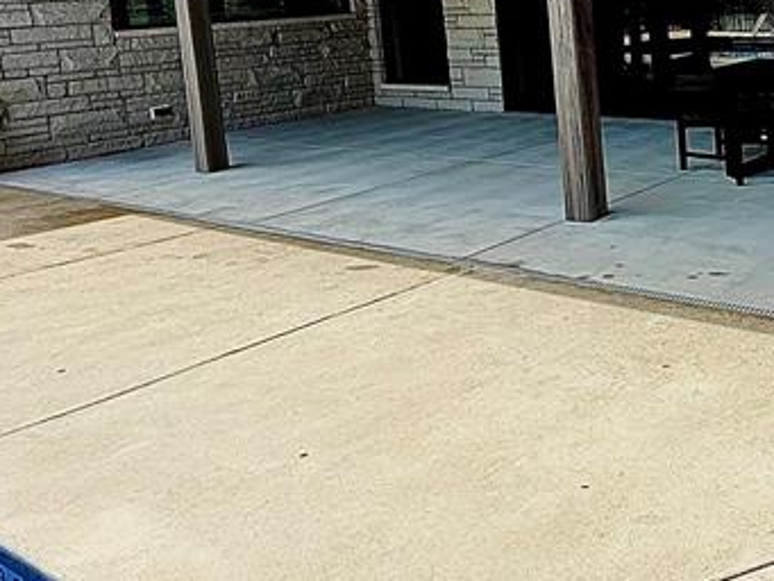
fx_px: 939
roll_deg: +3.9
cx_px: 828
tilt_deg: -5.0
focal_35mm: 42
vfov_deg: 32.9
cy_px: 75
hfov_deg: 38.1
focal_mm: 2.22
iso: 50
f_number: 2.2
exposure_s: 1/799
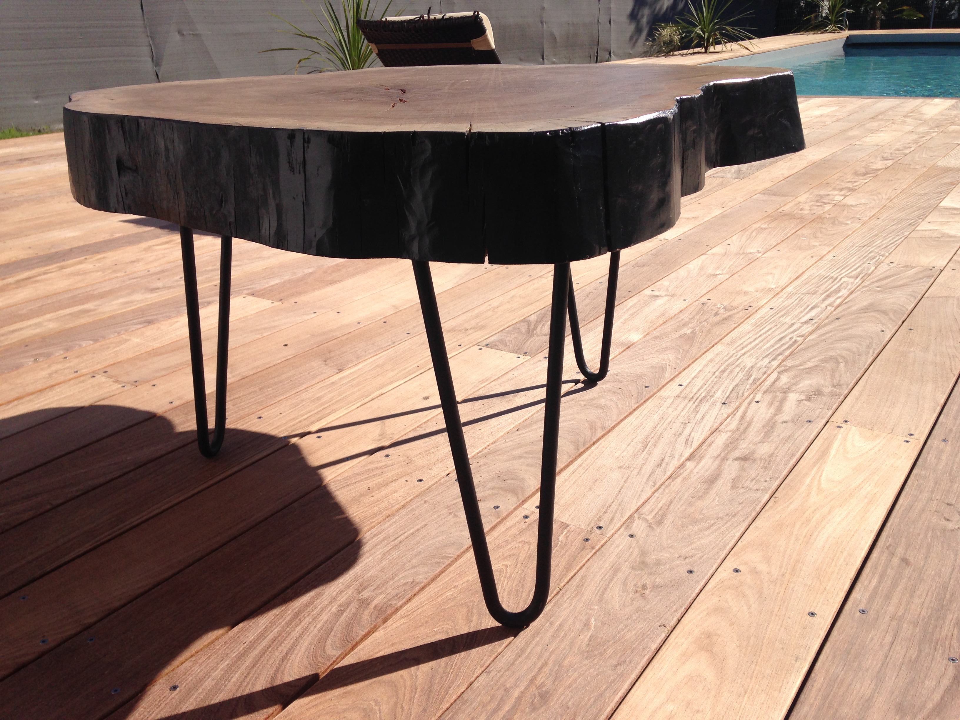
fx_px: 915
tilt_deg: -23.0
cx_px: 480
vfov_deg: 42.9
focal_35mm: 33
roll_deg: +1.0
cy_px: 360
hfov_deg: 55.4
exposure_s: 1/2262
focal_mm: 4.12
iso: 50
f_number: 2.4
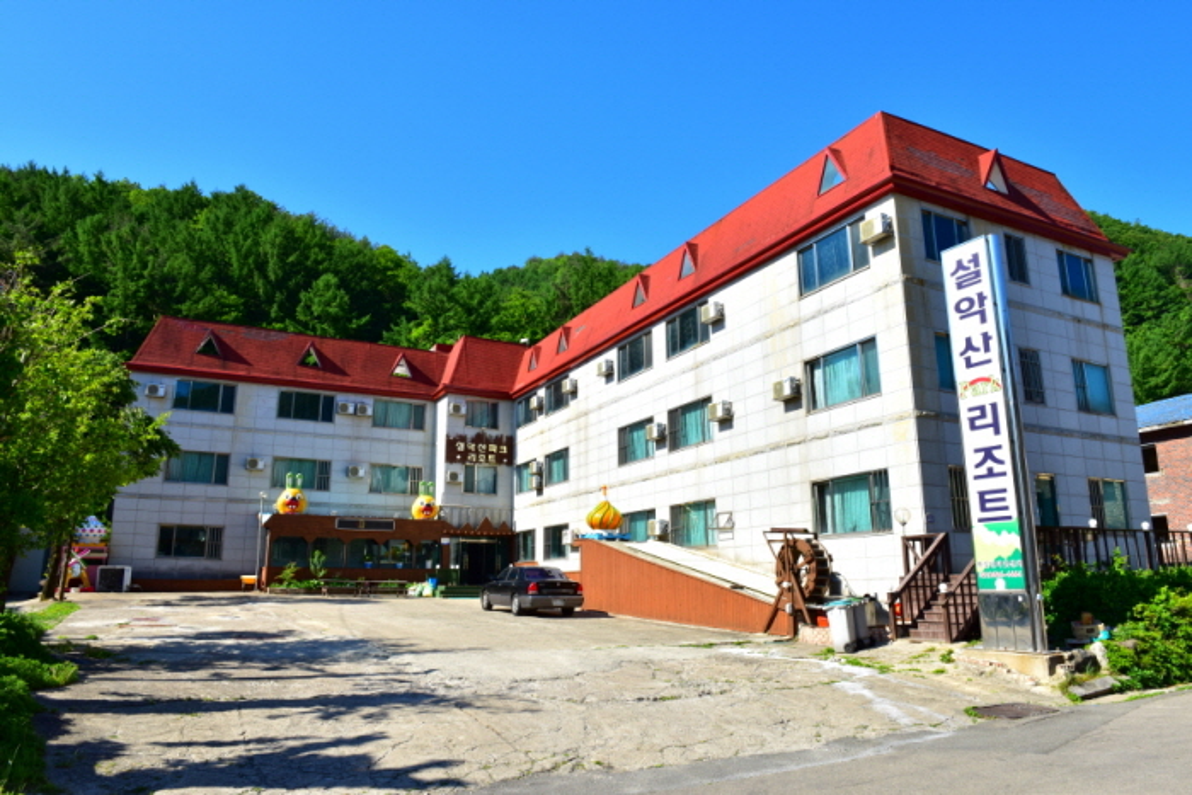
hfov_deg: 73.7
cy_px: 398
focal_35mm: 24
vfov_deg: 53.2
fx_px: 795
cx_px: 596
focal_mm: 24
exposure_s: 1/40
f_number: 18
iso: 100
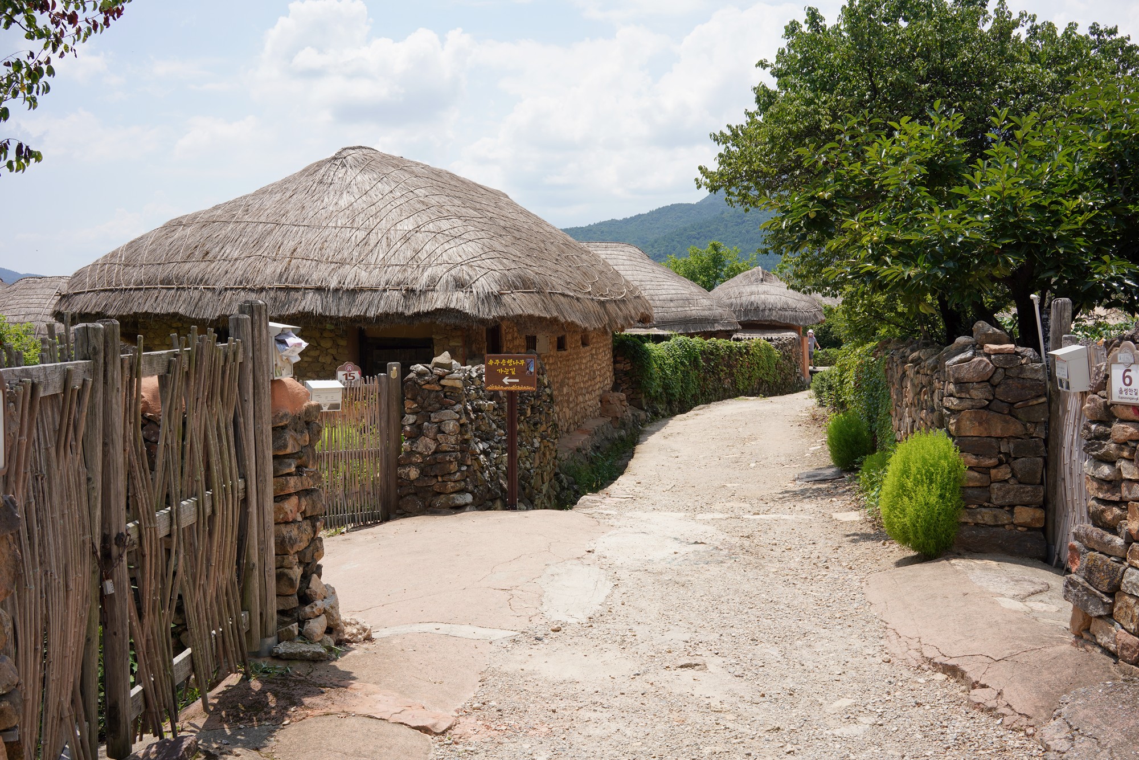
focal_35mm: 35
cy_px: 380
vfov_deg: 37.9
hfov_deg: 54.4
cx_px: 570
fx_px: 1107
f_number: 13
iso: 100
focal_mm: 35
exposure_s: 1/100
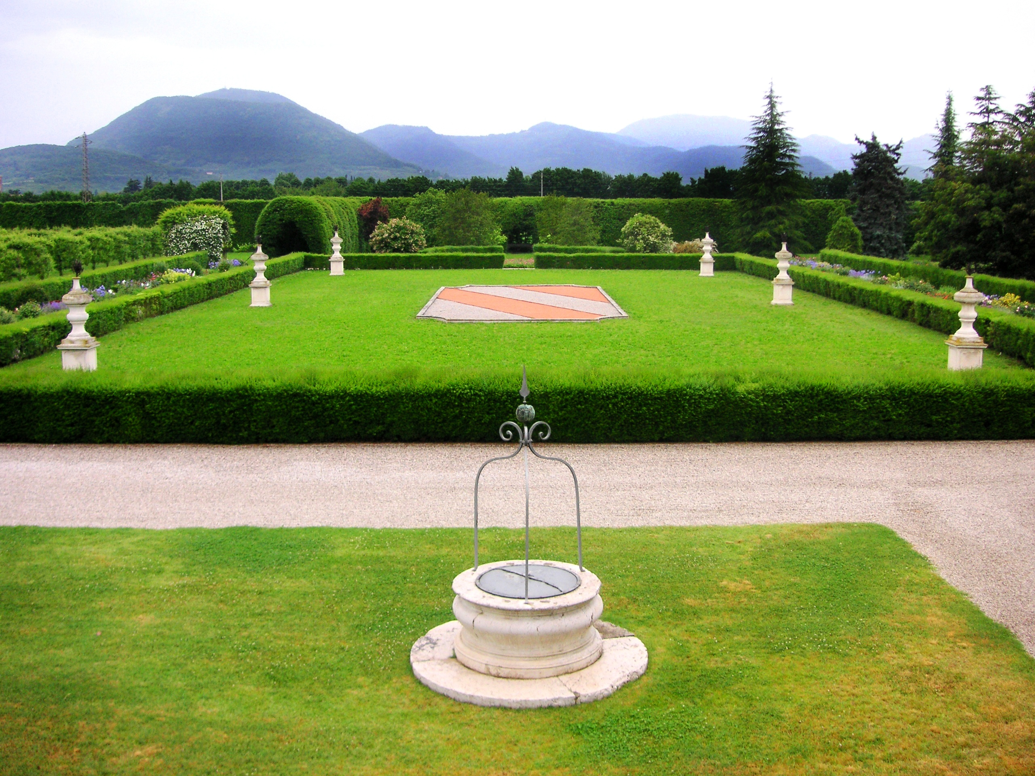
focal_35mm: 37
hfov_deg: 50.1
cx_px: 518
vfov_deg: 38.7
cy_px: 388
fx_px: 1106
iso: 50
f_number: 2.8
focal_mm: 6.1
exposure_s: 1/90
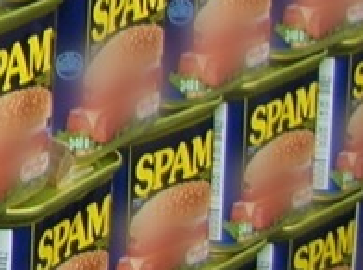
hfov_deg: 7.5
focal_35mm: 229
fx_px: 2396
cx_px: -754
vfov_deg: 6.2
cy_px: -319
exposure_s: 1/137
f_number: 2.8
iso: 50
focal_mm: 5.8
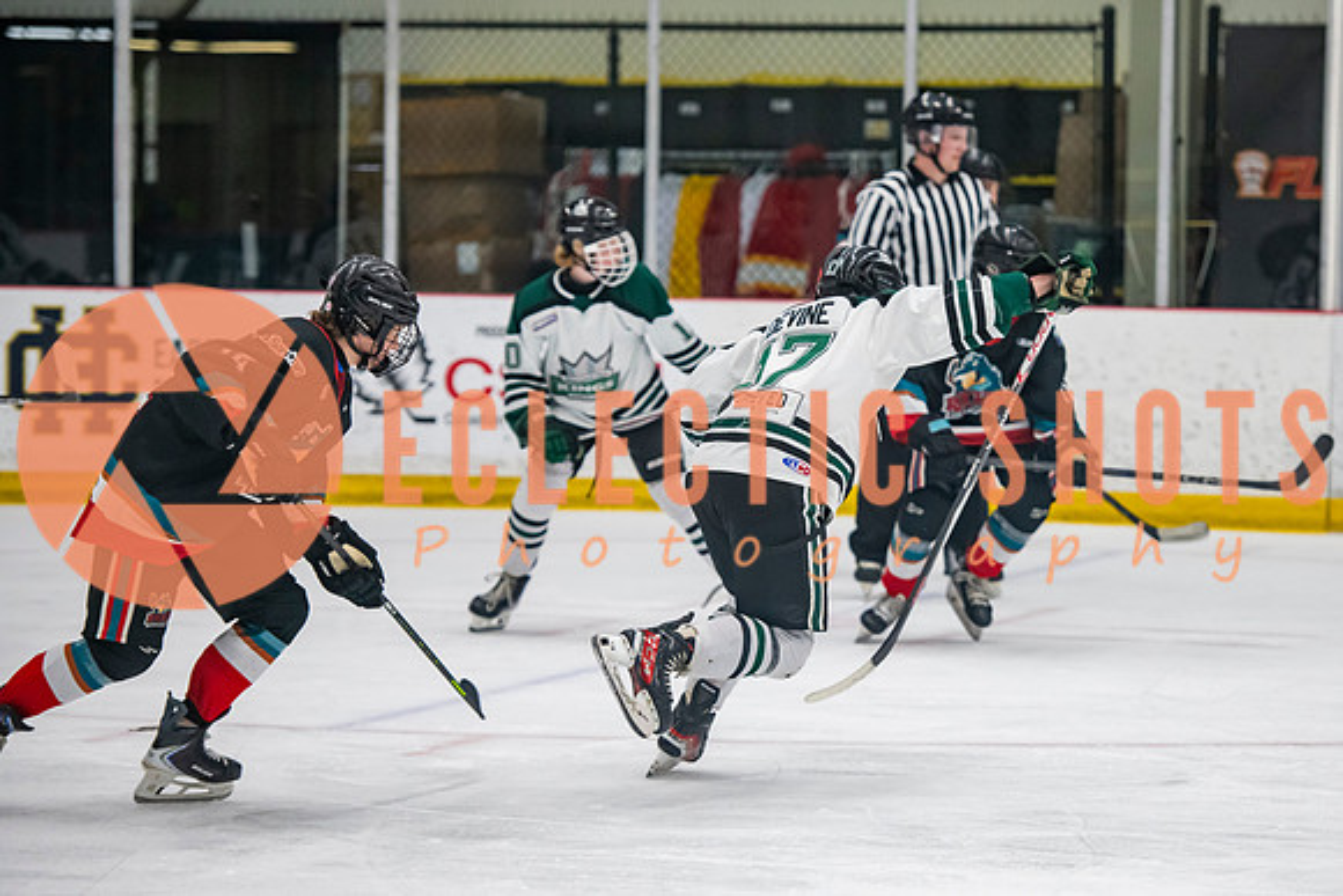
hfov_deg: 13.3
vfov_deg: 8.9
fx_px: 5736
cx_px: 826
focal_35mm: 154
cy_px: 448
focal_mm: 125
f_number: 3.2
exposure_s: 1/640
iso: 2000
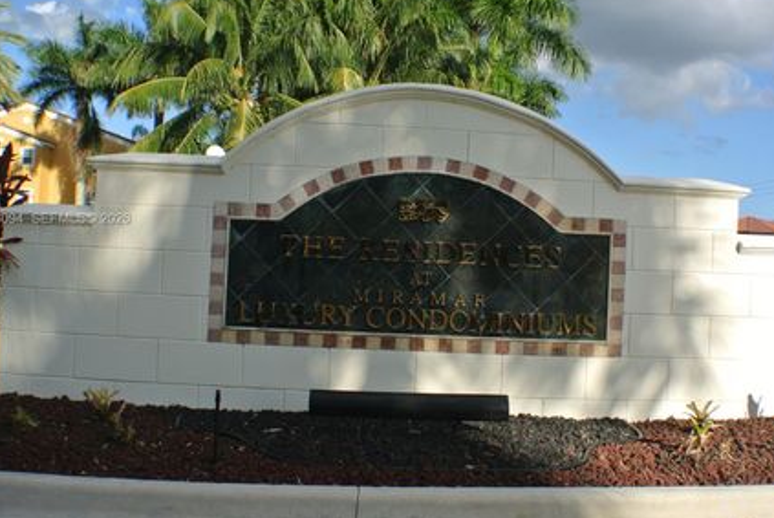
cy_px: 220
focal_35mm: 52
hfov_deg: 38.1
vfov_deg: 26.0
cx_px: 410
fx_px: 1119
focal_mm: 16.3
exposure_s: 1/640
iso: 100
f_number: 4.2
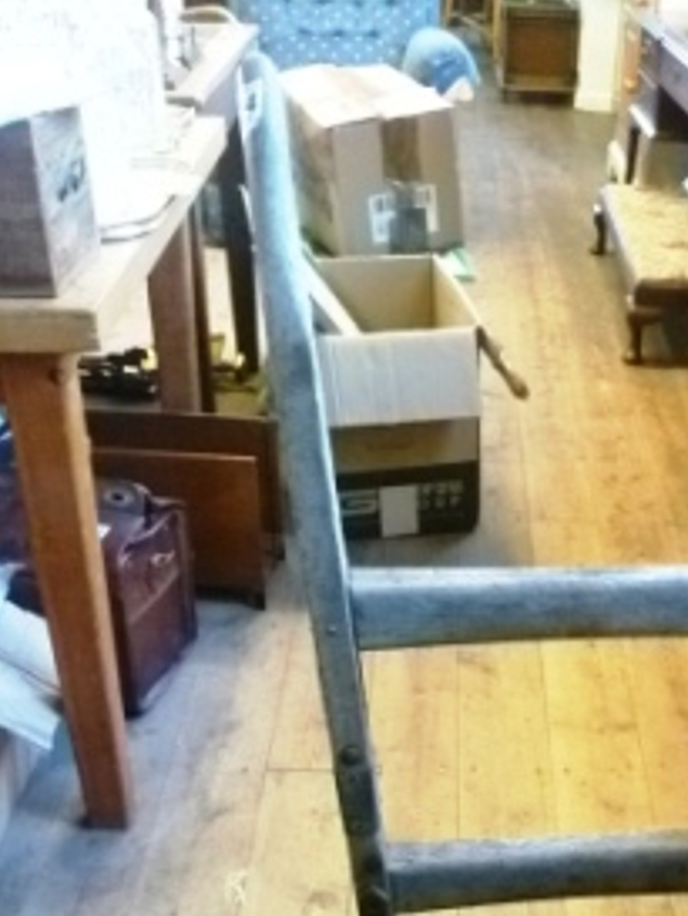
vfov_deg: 39.5
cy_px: 745
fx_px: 1218
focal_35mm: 46
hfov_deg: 30.8
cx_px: 547
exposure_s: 1/25
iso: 800
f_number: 2.8
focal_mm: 5
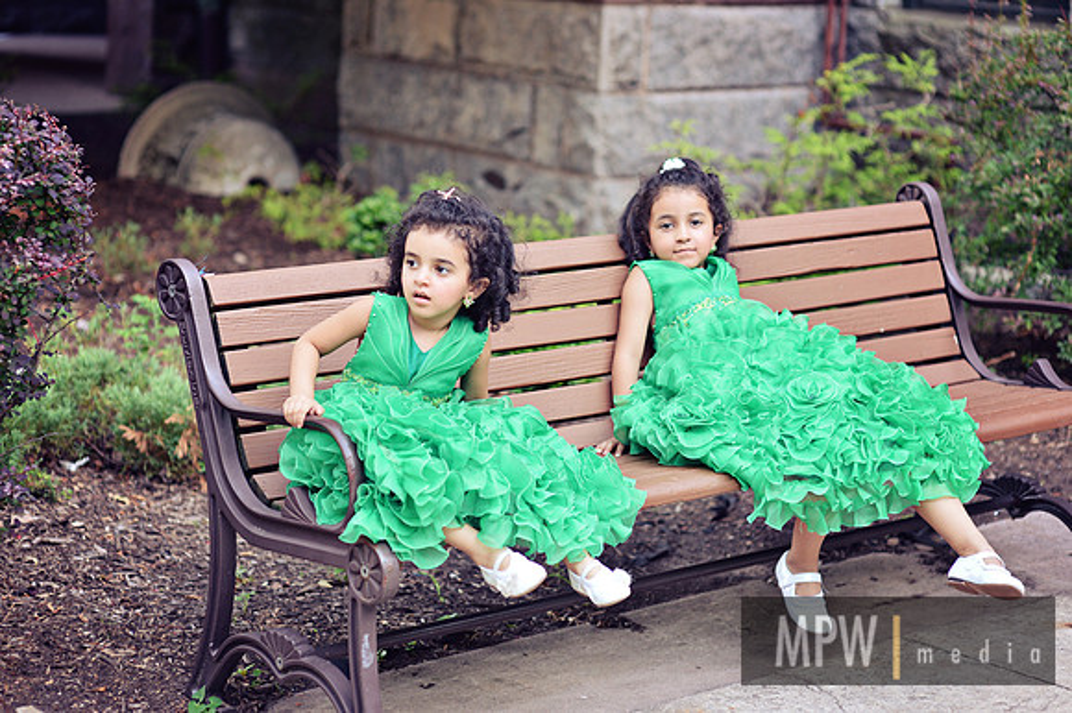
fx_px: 2530
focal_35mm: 85
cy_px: 356
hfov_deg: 23.9
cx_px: 536
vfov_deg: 16.1
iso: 400
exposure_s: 1/250
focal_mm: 85
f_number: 2.8
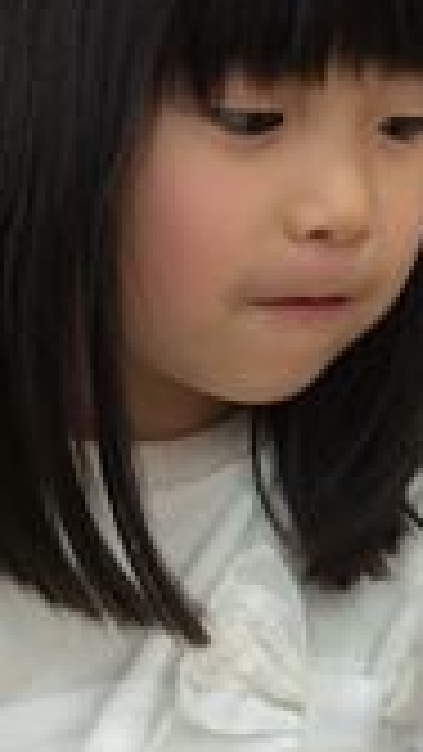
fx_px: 2491
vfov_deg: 17.1
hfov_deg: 9.2
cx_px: 770
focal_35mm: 125
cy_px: 477
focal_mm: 3.3
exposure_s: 1/24
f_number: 2.4
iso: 40
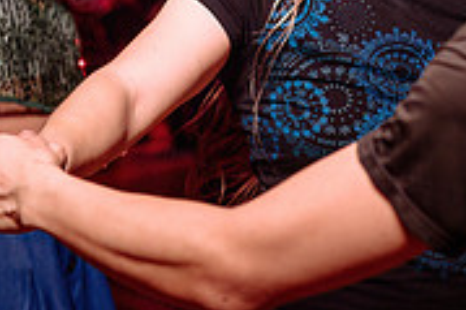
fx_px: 1927
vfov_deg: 9.2
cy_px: 64
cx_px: 396
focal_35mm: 149
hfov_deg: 13.7
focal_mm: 46
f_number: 3.2
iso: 1000
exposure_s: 1/160
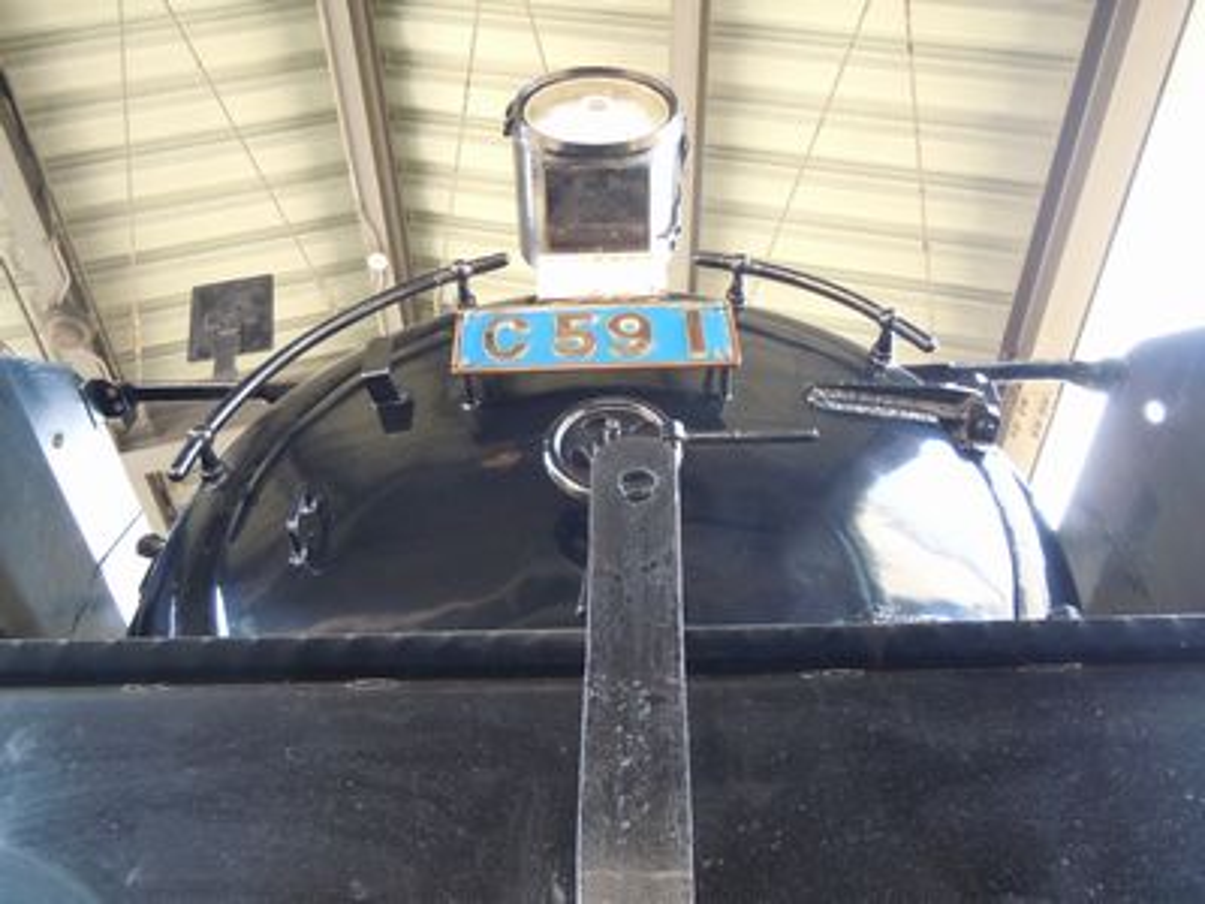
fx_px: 1149
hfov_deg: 55.4
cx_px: 602
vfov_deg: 42.9
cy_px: 452
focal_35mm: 33
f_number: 4
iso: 400
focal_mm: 5.9
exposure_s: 1/30
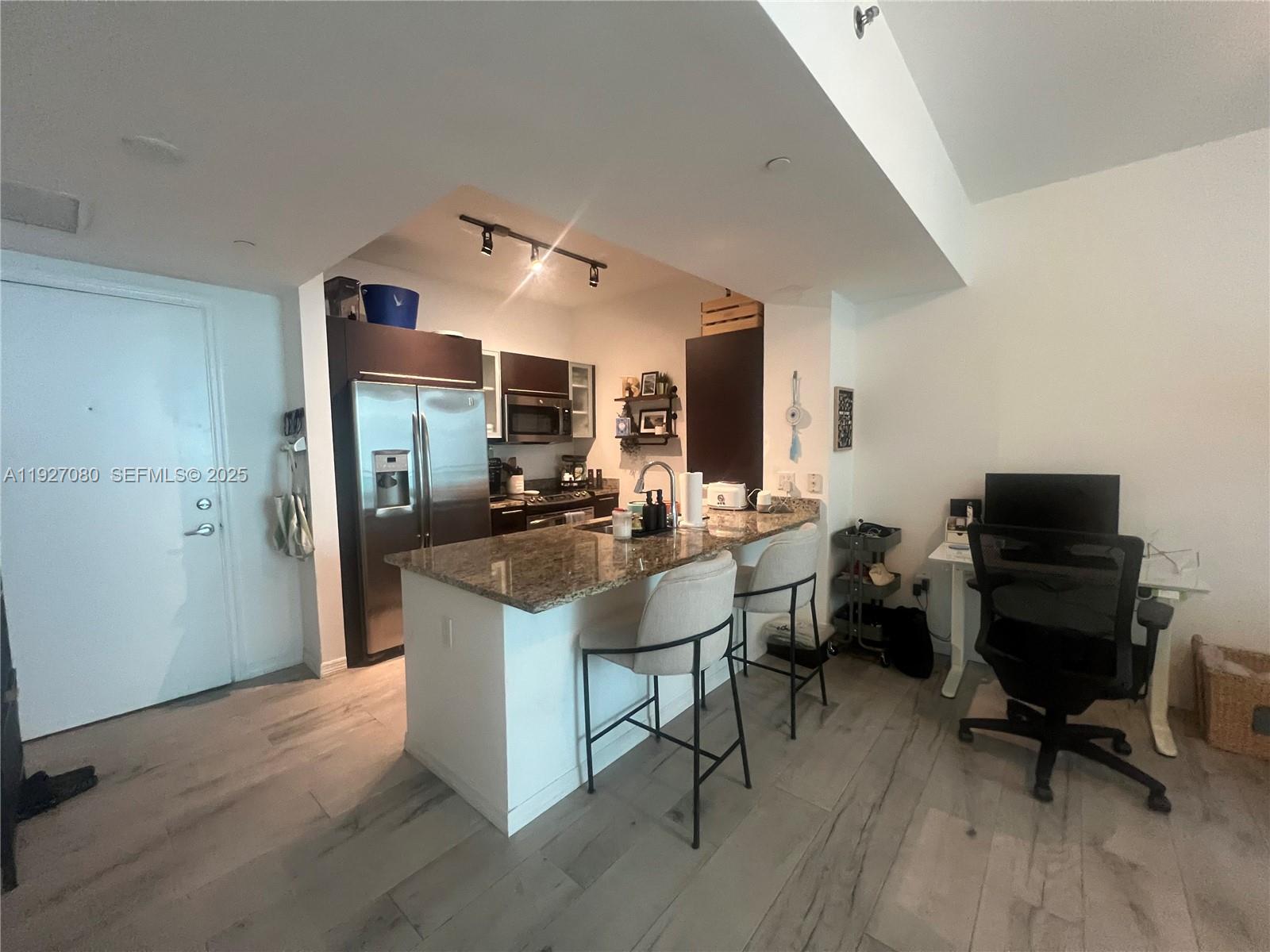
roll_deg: +0.3
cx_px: 635
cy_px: 476
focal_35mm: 13
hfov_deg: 106.2
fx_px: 477
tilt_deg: -4.1
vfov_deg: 89.9
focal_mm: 1.57
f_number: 1.8
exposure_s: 1/59
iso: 500
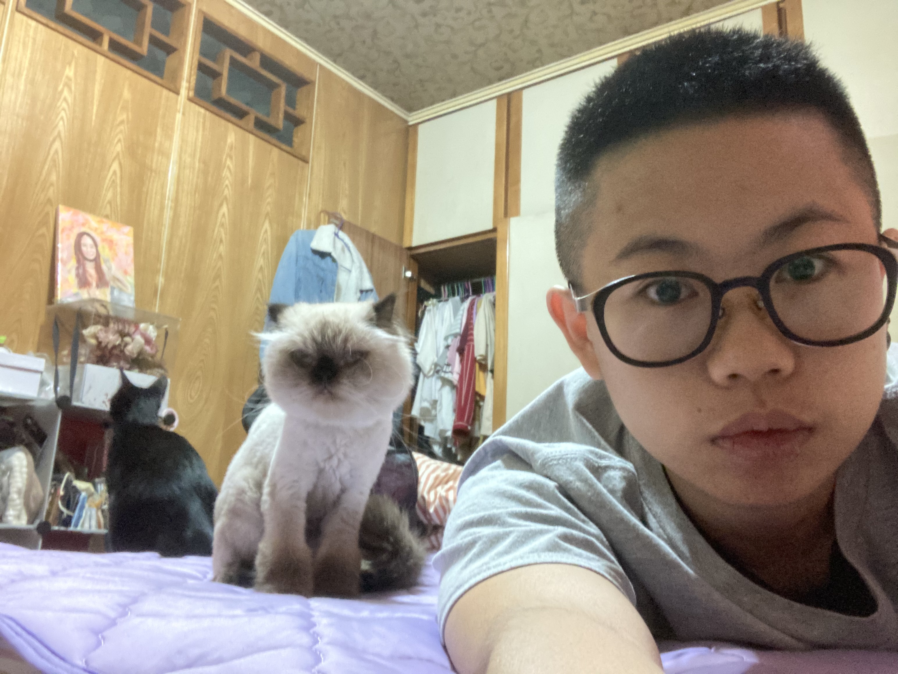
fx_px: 831
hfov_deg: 56.8
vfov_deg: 44.2
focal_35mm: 32
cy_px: 337
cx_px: 449
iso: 1250
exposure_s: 1/15
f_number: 2.2
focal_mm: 2.87
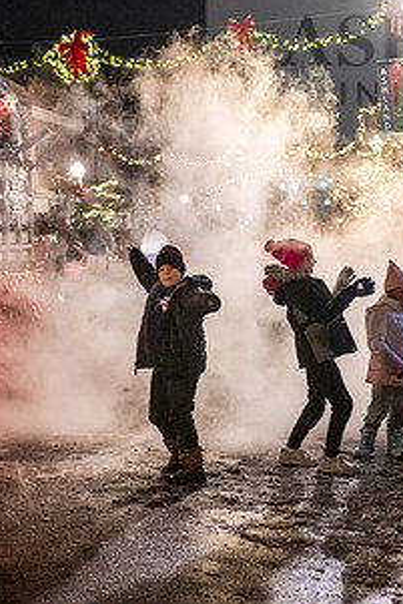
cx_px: 146
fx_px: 1358
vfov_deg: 25.0
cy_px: 220
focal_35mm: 81
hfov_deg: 16.8
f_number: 2.8
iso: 4000
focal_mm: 42
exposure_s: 1/250
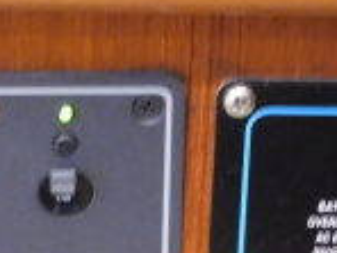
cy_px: -130
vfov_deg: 8.9
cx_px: 159
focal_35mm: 162
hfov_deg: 12.2
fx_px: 1577
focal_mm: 5.3
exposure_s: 1/5
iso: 800
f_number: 3.2
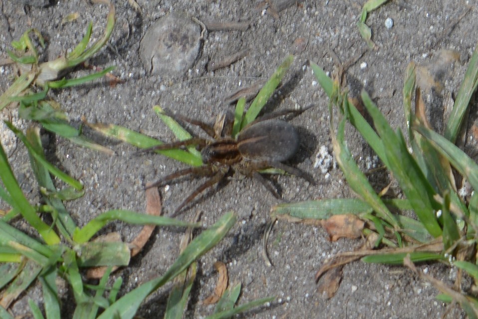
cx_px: 239
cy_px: 160
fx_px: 2092
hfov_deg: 13.0
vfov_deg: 8.7
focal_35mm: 158
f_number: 8
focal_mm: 105
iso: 100
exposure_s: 1/125
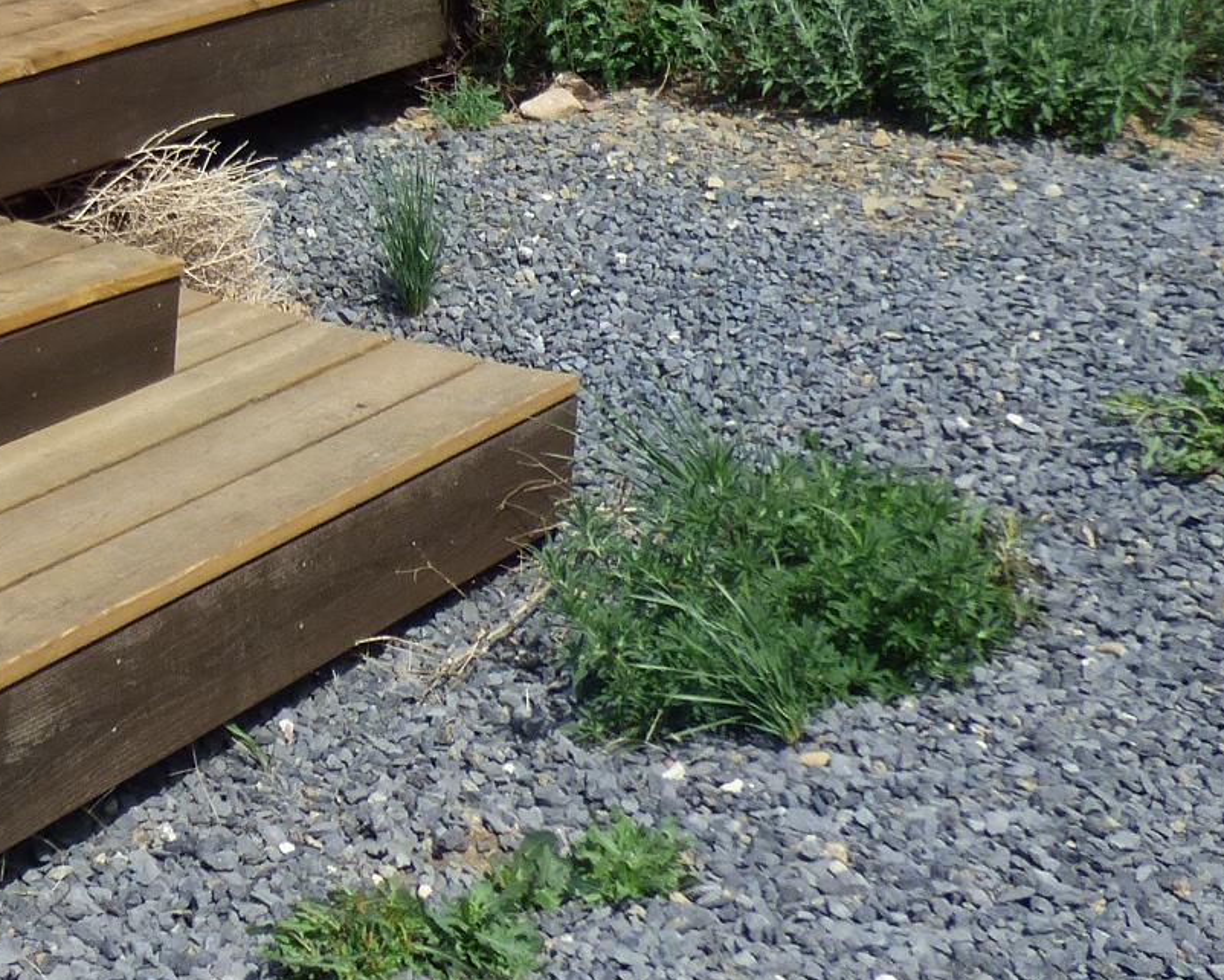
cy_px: -160
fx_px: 2935
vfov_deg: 18.1
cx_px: -340
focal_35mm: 81
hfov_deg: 21.4
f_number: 3.1
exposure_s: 1/800
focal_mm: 4.61
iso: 100
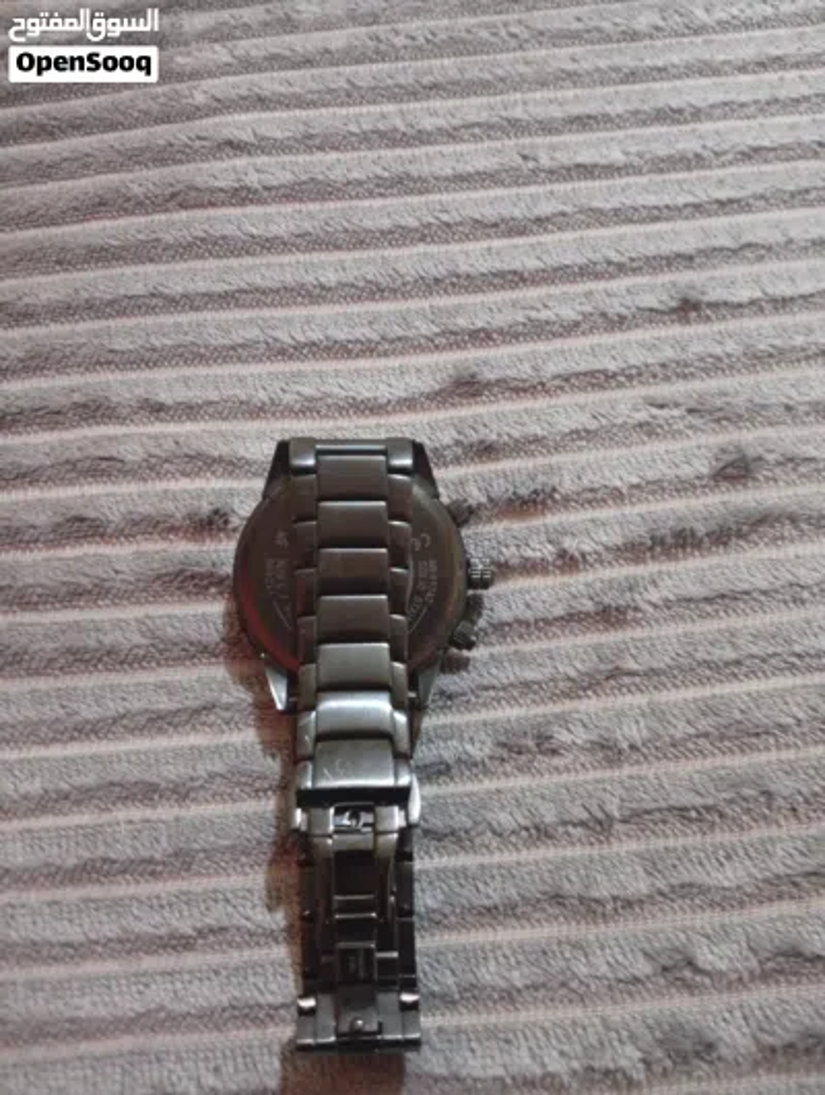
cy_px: 548
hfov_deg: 51.5
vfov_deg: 65.2
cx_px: 412
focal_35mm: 27
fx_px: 856
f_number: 1.8
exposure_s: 1/16.7
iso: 2430
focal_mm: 3.98
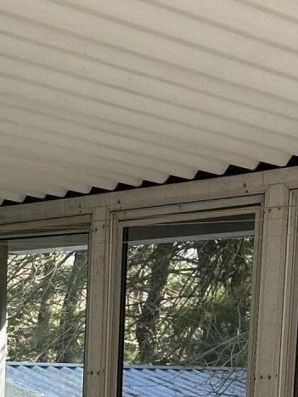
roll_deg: -1.9
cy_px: 523
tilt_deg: -8.2
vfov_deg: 16.7
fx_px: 1274
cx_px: 83
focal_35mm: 111
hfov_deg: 13.3
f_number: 1.5
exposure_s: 1/374
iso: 50
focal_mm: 5.7
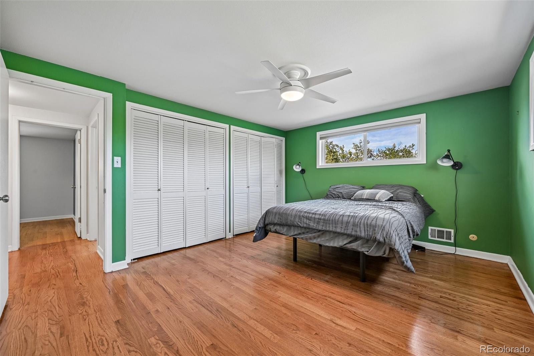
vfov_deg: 81.2
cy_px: 178
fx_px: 208
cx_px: 267
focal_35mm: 14
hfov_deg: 104.3
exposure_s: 1/15
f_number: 9
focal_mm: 14
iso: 250
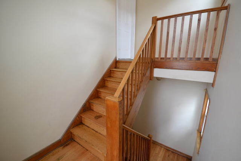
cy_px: 80
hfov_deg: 100.4
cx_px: 120
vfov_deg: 77.4
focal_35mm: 15
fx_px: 100
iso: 500
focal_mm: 10
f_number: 3.5
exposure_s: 1/60
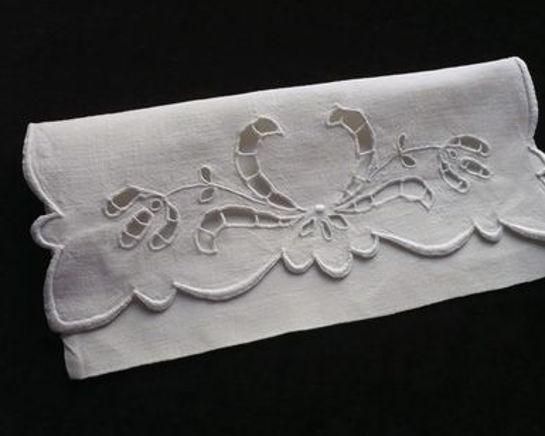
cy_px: 222
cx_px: 297
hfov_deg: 46.8
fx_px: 629
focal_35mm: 39
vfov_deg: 38.2
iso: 400
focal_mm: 5.8
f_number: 2.8
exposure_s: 1/250
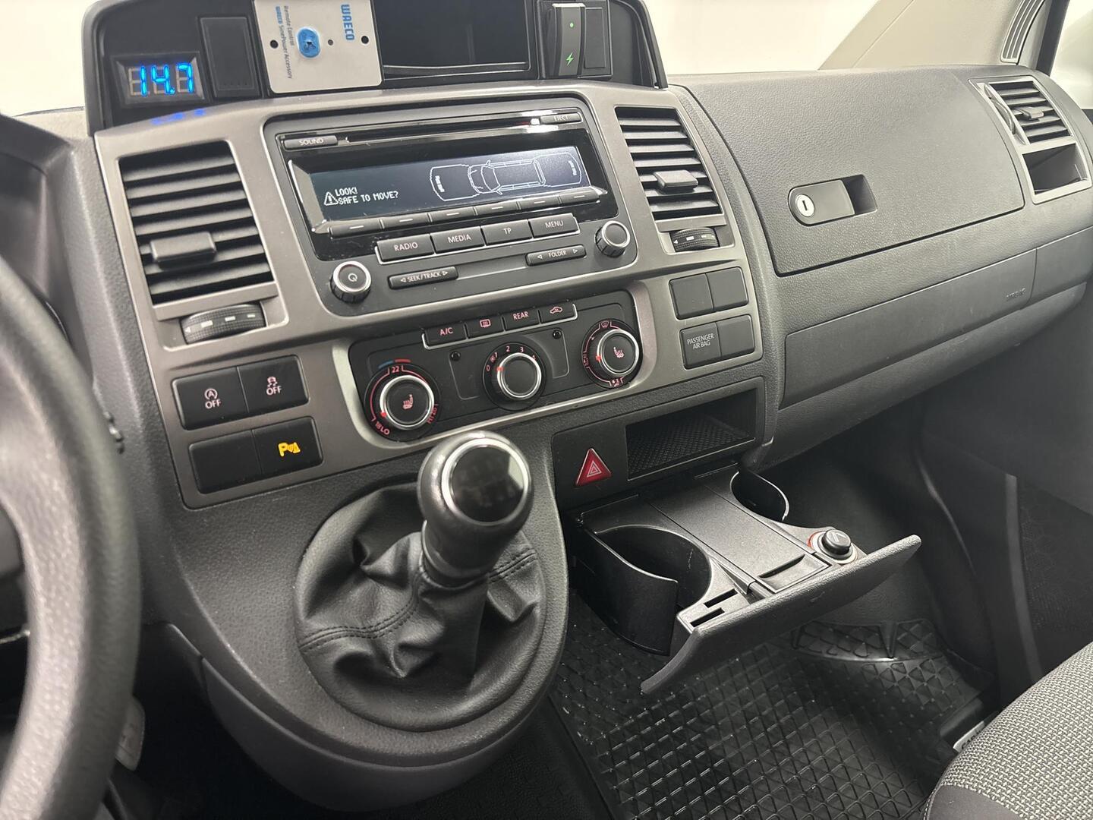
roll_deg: -0.3
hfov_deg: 67.3
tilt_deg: -27.0
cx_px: 546
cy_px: 410
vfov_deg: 53.1
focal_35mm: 26
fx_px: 821
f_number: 1.6
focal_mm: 5.96
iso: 500
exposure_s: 1/49
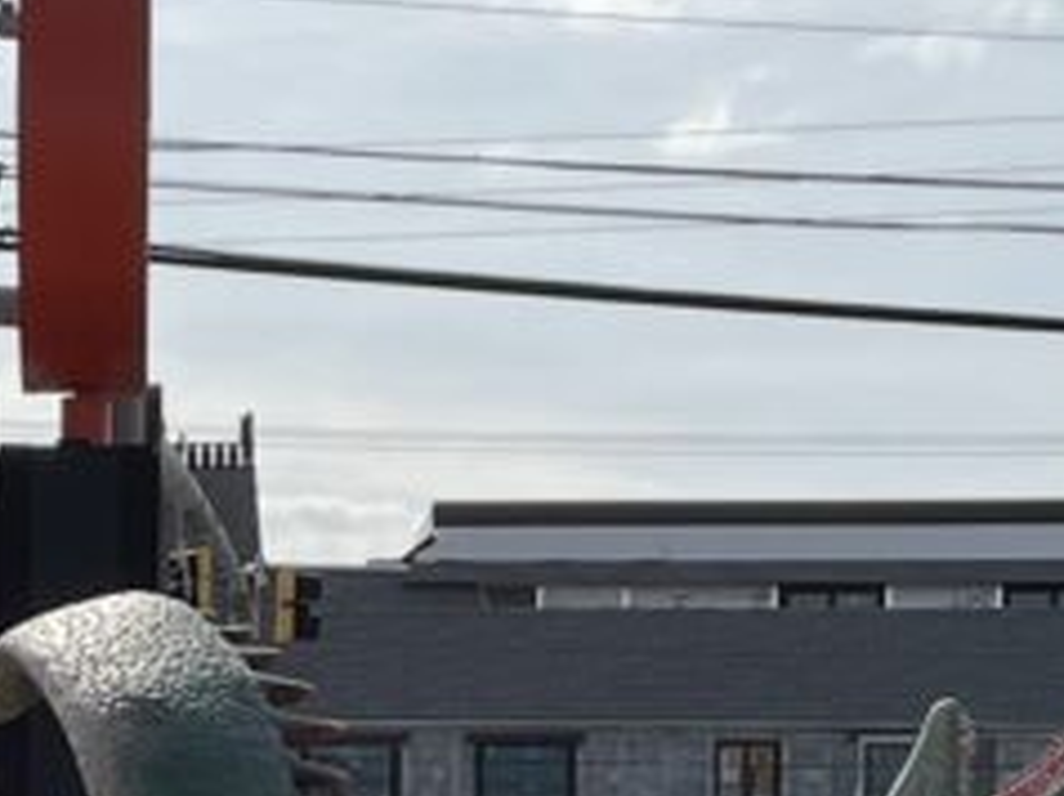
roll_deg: -0.8
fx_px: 3838
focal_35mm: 125
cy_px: 1118
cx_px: 116
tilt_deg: -0.9
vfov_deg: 11.4
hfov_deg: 15.6
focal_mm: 3
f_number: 1.8
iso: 20
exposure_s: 1/5263
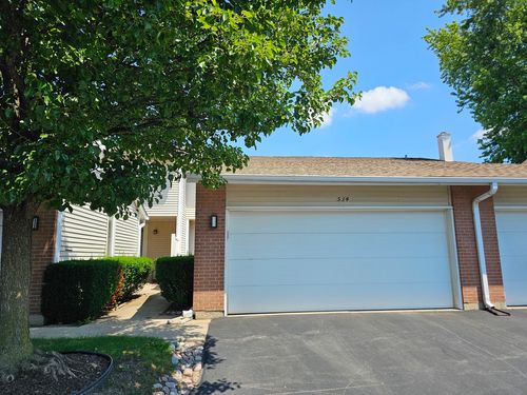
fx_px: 350
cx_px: 264
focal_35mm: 23
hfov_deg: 73.9
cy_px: 198
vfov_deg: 58.9
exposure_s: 1/2000
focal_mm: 6.3
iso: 50
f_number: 1.7
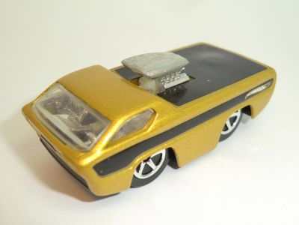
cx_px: 150
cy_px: 112
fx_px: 346
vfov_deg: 36.0
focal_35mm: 40
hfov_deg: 46.8
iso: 64
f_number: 3.8
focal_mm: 7.1
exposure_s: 1/160
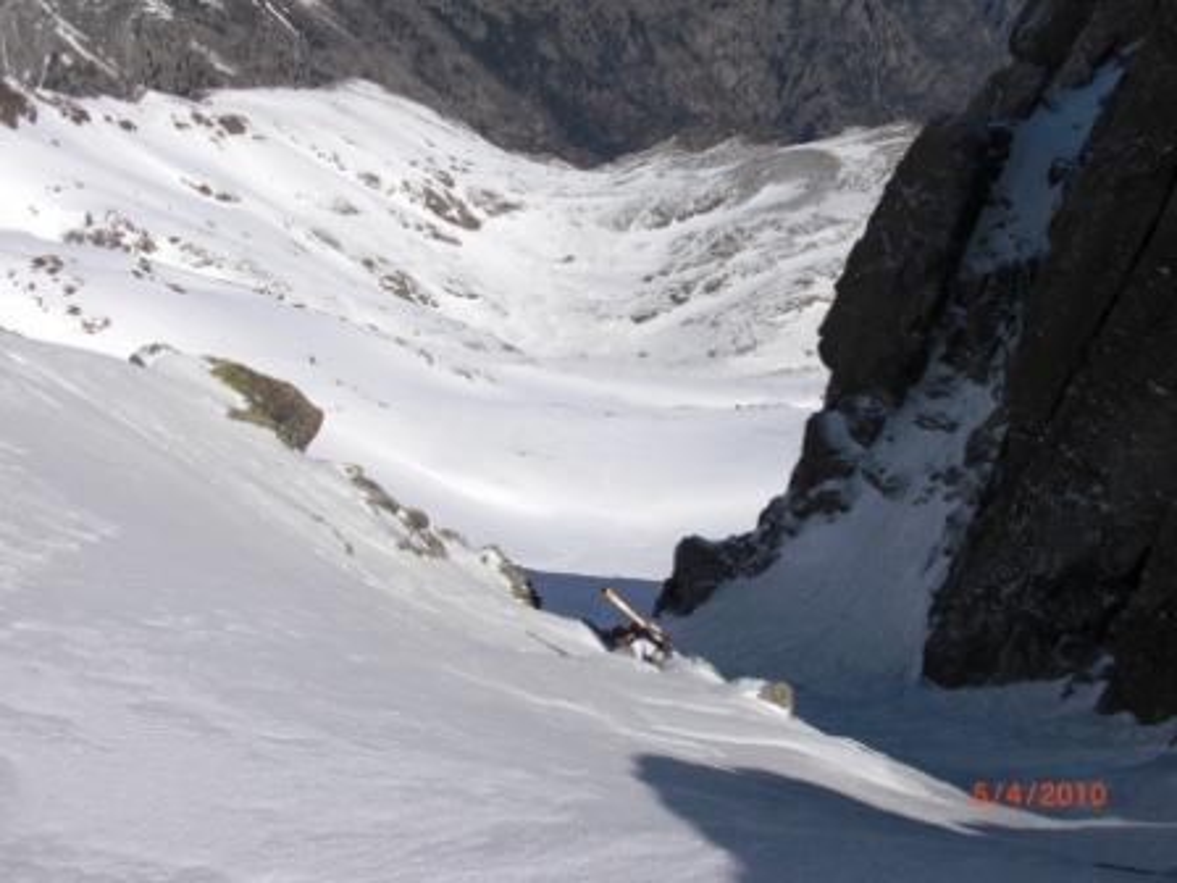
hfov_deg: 51.4
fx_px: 1224
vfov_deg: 39.7
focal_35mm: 36
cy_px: 442
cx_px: 588
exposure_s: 1/400
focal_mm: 6.3
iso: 50
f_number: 7.9
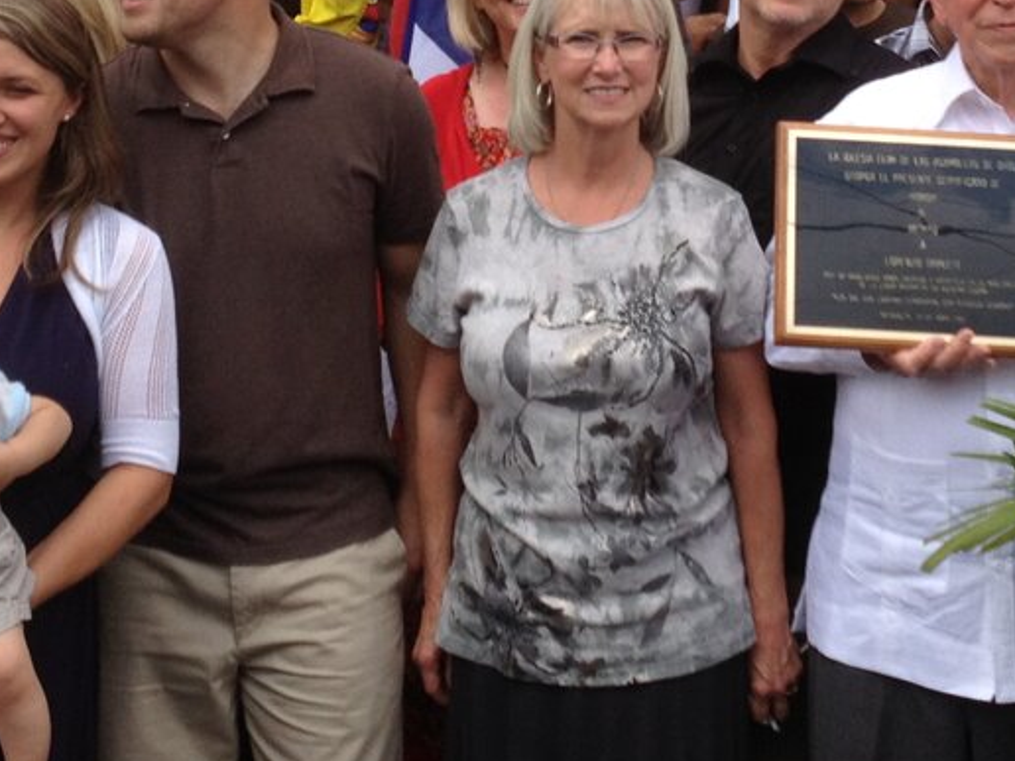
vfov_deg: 15.3
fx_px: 2786
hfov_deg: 20.6
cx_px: 559
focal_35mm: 95
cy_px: -6
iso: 64
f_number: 2.4
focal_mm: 4.28
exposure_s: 1/836
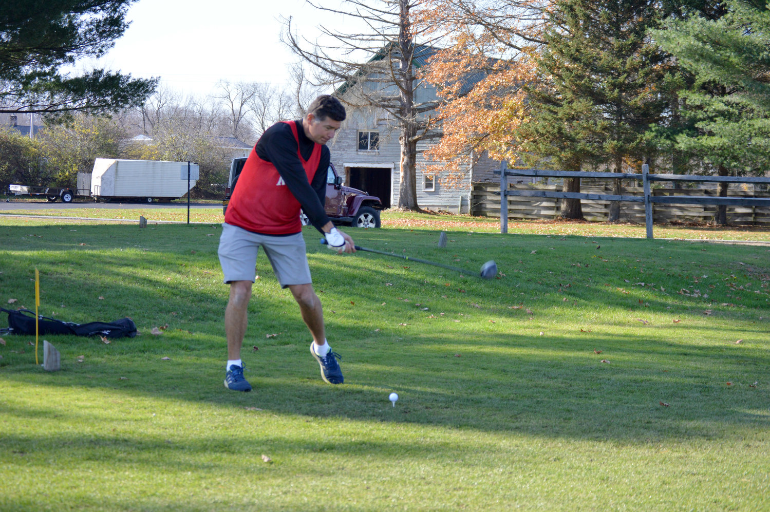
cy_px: 256
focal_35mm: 82
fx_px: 1763
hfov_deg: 24.6
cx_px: 385
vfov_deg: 16.5
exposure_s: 1/1000
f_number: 4.5
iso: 400
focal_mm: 55
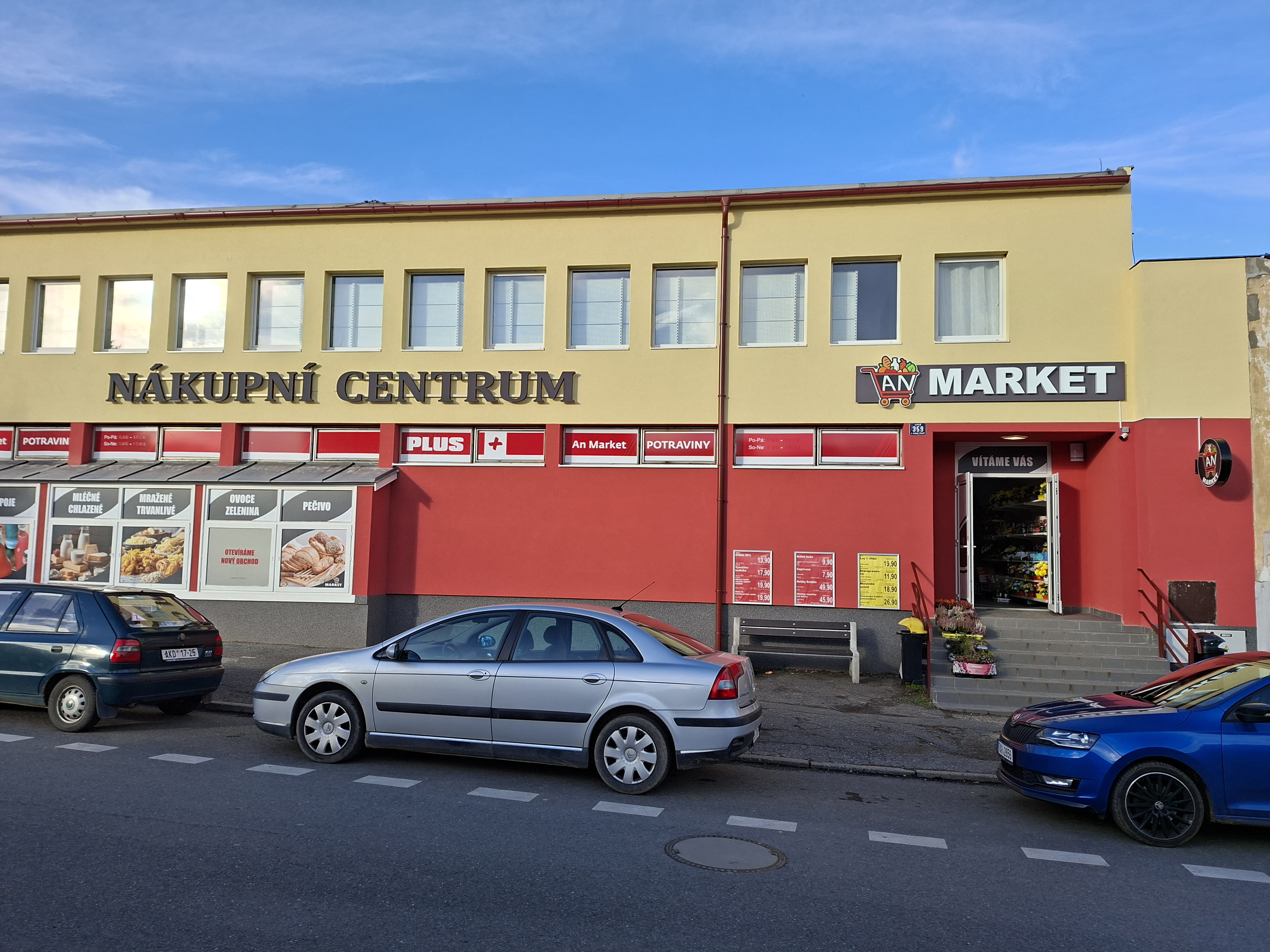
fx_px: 844
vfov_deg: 58.9
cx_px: 635
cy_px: 476
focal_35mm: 23
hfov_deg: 73.9
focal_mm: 5.54
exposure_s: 1/923
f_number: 1.8
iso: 50
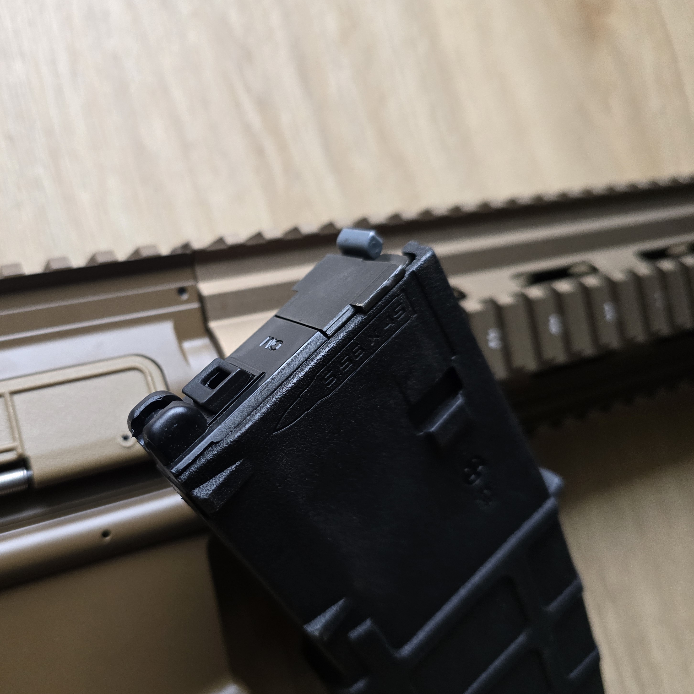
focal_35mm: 28
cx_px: 249
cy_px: 355
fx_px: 635
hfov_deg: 56.4
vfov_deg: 57.3
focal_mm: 6.3
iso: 640
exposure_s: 1/120
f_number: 1.7
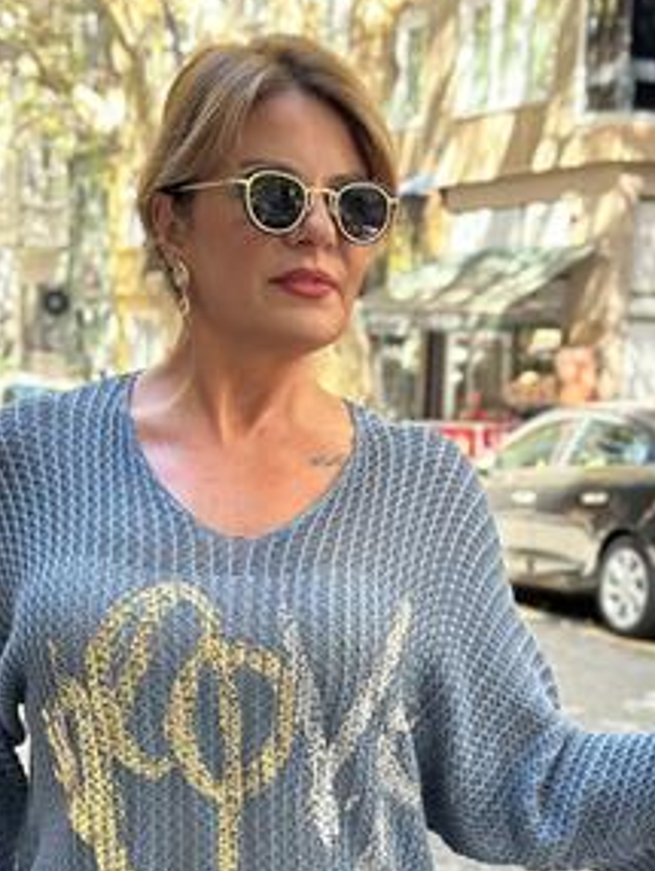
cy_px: 608
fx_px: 1814
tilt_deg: -8.7
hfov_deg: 20.5
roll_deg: -3.2
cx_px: 296
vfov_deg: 26.8
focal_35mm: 72
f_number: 1.78
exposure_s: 1/158
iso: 125
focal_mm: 6.86
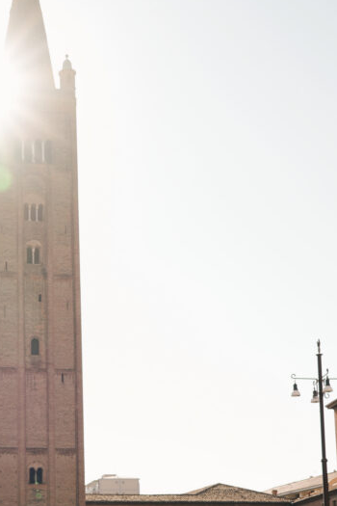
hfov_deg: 20.8
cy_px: 461
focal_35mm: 64
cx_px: 36
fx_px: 899
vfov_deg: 30.0
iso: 160
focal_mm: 24
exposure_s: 1/400
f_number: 4.5
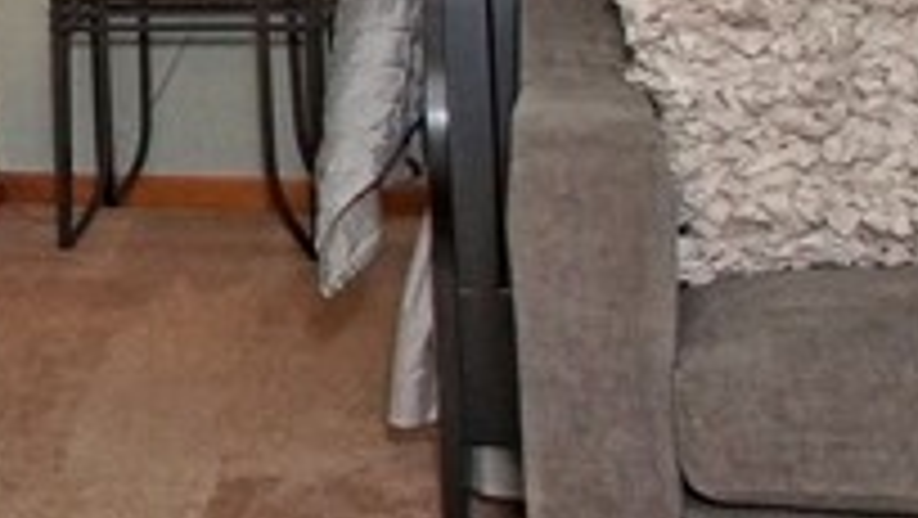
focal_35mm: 92
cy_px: -198
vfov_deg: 12.7
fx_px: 2235
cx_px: -936
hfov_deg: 17.0
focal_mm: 11
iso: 1600
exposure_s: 1/160
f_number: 4.5
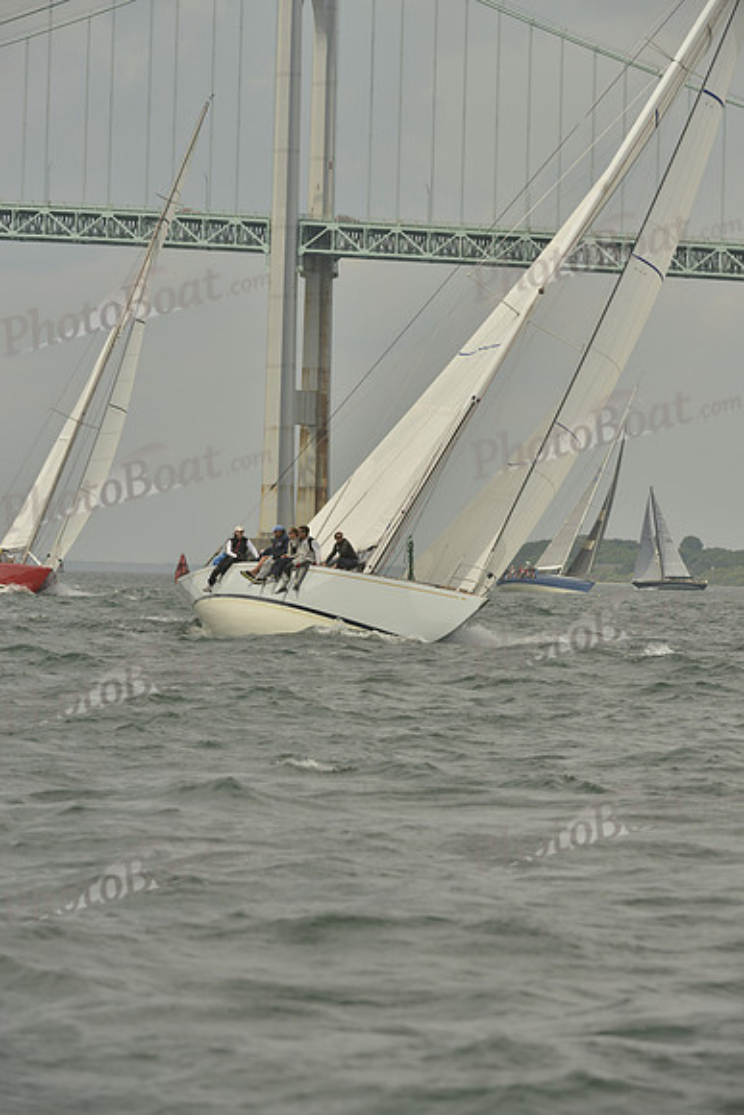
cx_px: 372
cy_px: 558
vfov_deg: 10.3
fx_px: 6196
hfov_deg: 6.9
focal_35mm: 200
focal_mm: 200
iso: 280
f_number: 9
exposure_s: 1/1250
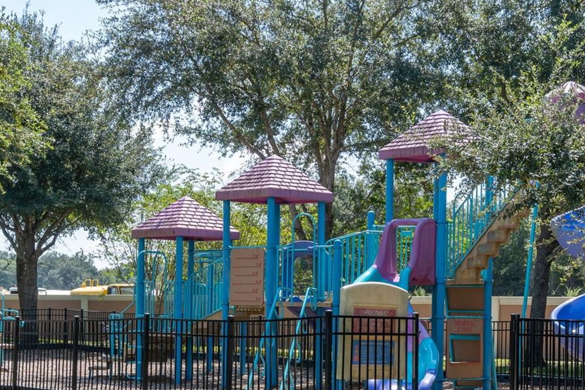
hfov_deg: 25.4
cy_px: 317
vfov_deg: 16.9
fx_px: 1300
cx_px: 314
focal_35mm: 80
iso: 100
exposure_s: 1/100
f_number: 8
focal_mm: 30
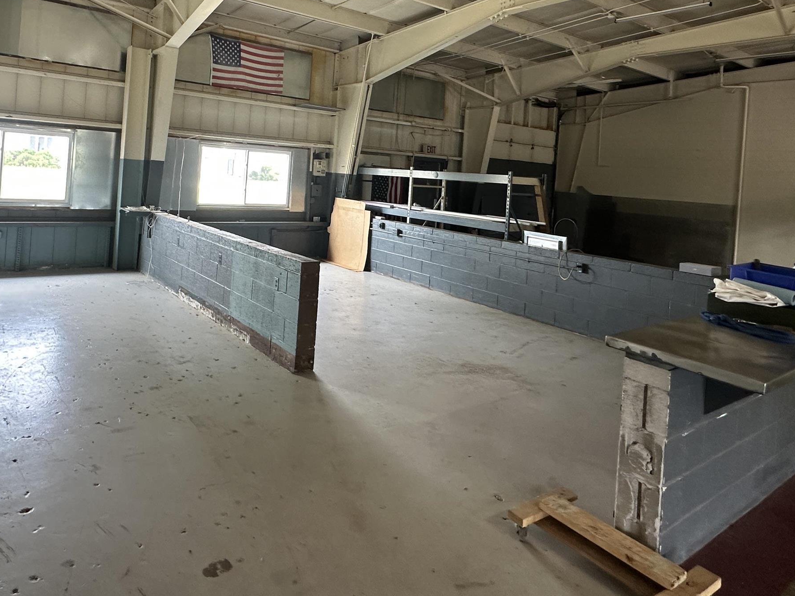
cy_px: 164
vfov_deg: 54.7
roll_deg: -3.2
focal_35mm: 24
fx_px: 551
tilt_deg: +2.9
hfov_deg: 70.7
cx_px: 310
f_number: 2.2
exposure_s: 1/60
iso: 160
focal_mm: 2.22
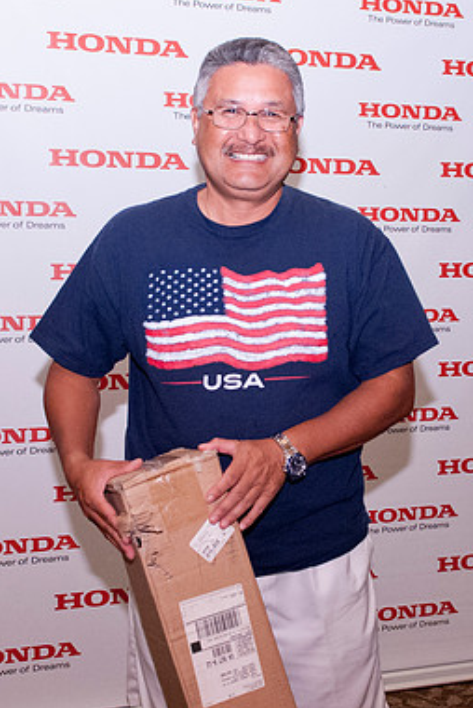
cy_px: 332
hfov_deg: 26.5
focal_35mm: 51
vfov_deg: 38.8
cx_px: 255
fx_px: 1003
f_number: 4
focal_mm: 17
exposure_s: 1/100
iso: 1250
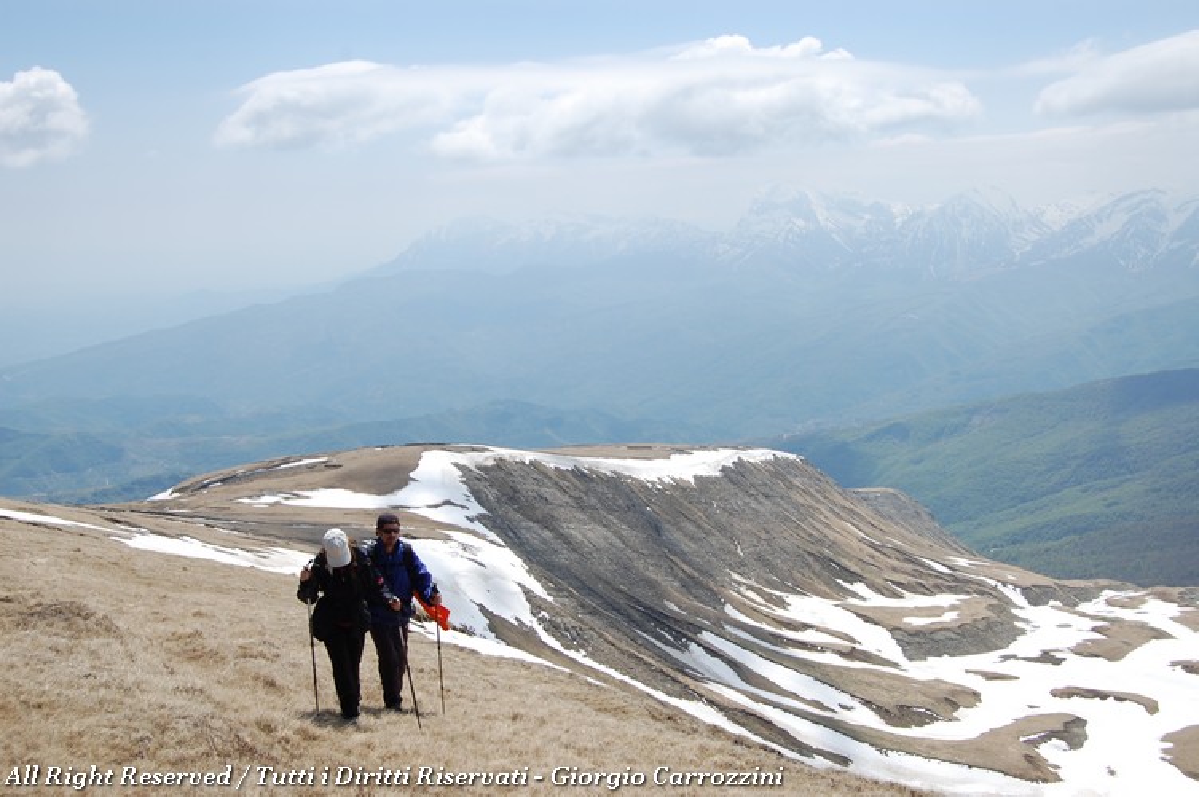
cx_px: 600
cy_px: 398
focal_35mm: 39
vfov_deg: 34.1
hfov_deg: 49.6
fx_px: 1298
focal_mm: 26
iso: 200
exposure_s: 1/400
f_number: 10
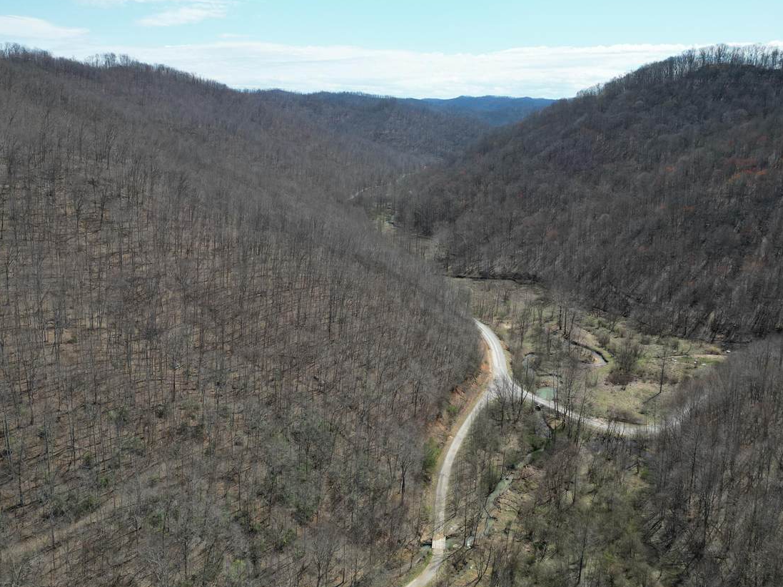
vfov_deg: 49.7
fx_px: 633
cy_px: 266
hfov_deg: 63.4
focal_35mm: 28
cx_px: 386
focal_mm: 6.72
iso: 200
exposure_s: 1/3000
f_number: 1.7
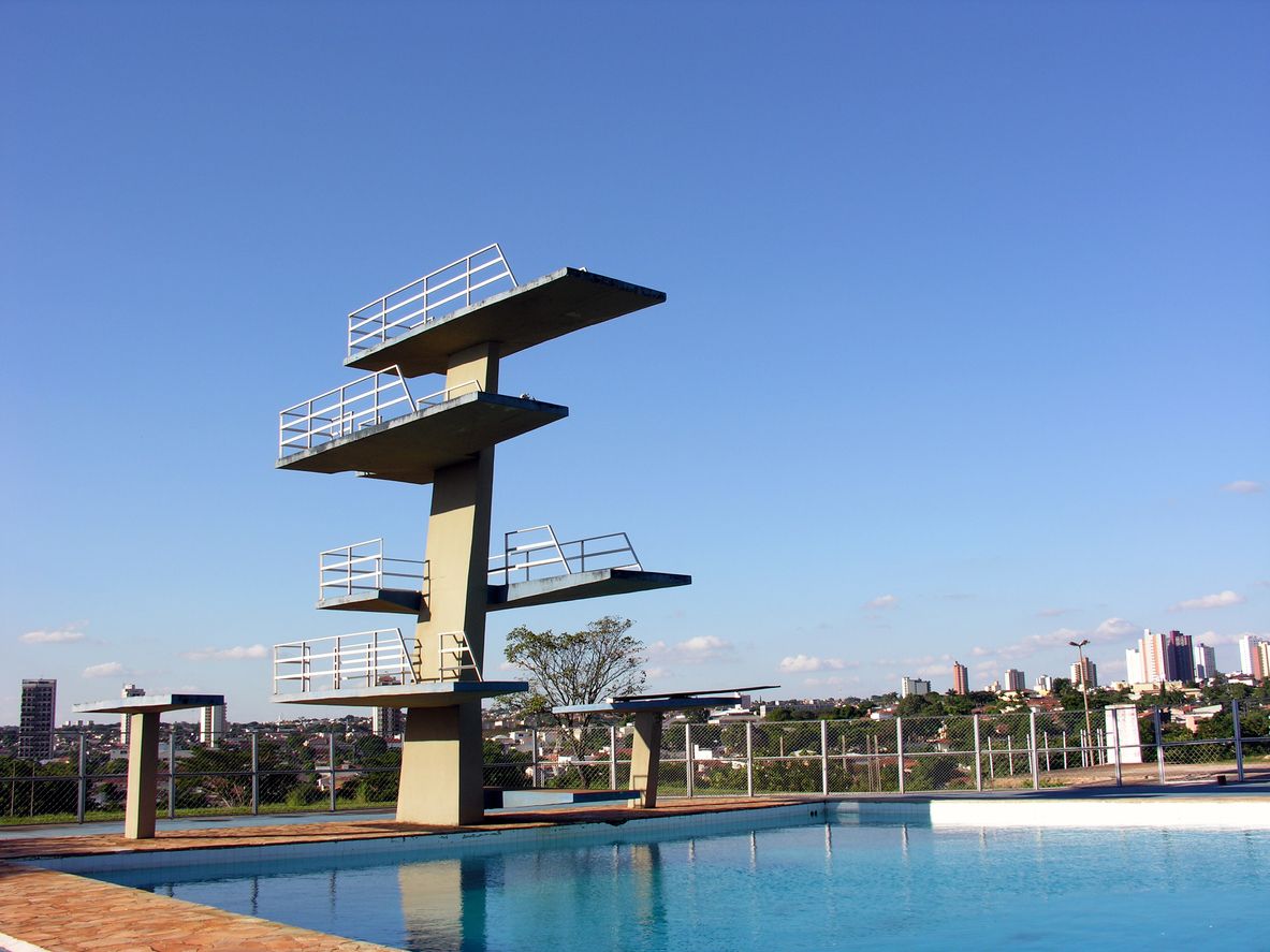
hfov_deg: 52.6
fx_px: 1284
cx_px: 635
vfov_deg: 40.7
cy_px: 476
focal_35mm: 35
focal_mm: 8.9
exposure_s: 1/206
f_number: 5.6
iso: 50
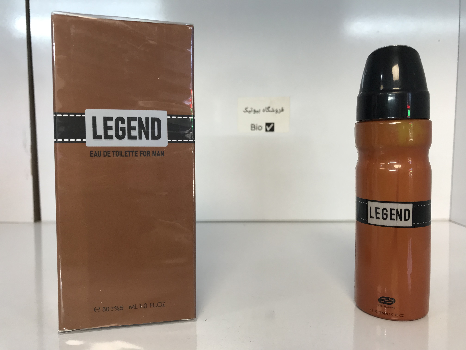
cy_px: 175
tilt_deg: -6.0
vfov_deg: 49.7
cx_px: 233
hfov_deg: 63.4
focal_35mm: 28
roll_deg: -0.8
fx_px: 377
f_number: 1.8
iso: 32
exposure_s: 1/100
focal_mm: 3.99
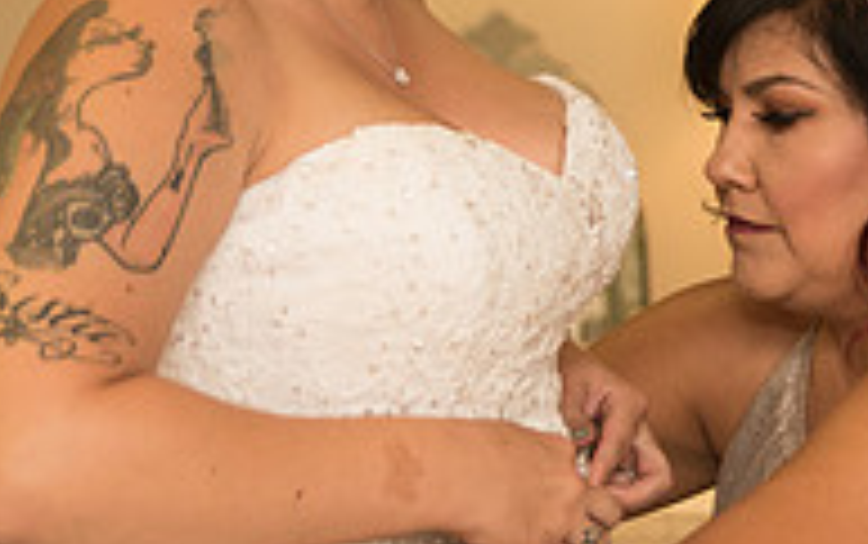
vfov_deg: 8.9
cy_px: 205
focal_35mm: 147
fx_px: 3480
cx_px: 837
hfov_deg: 14.0
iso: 800
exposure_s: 1/640
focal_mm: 48
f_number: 2.8
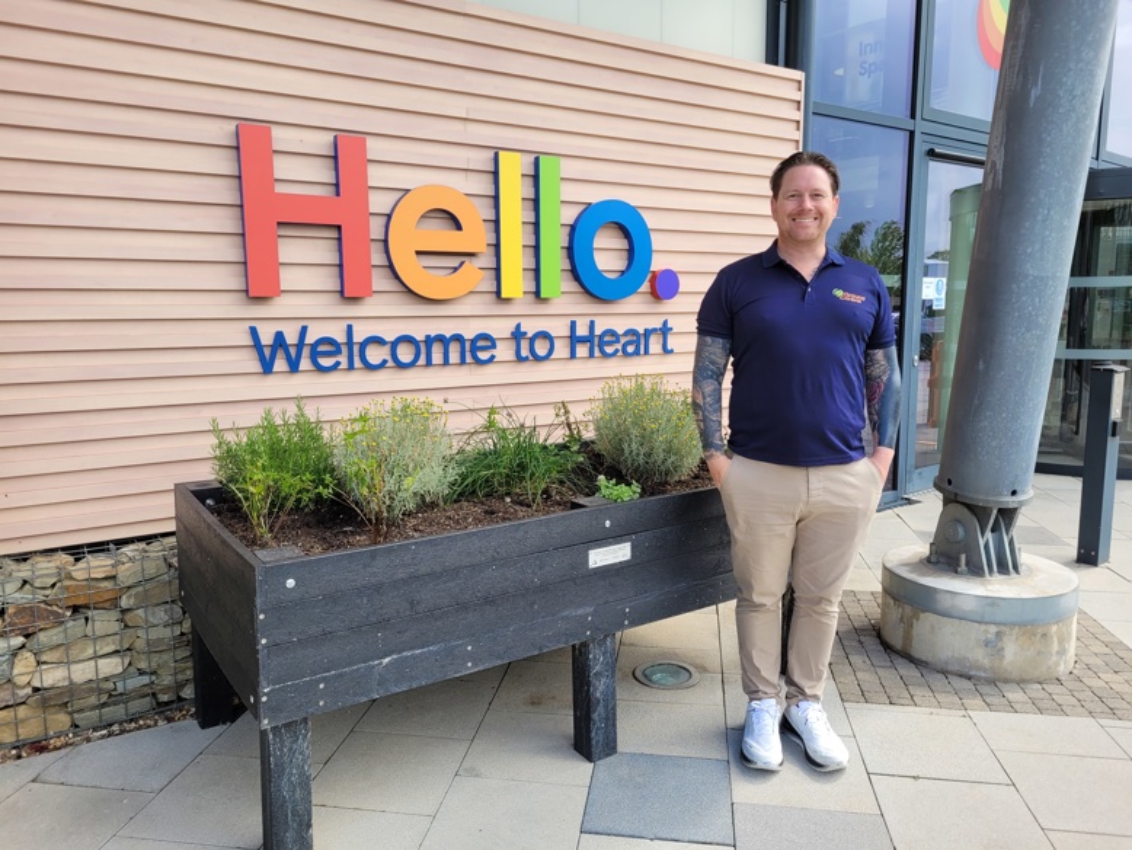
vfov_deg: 53.1
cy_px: 425
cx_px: 566
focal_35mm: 26
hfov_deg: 67.3
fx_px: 851
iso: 40
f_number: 1.8
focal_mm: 5.4
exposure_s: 1/574
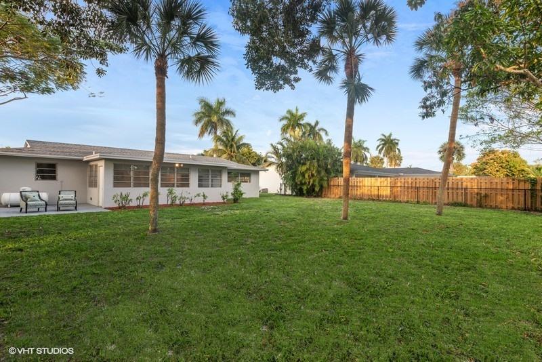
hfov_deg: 90.0
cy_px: 181
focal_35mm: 18
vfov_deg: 67.4
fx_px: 271
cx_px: 271
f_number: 11
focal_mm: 18
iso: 200
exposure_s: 1/30
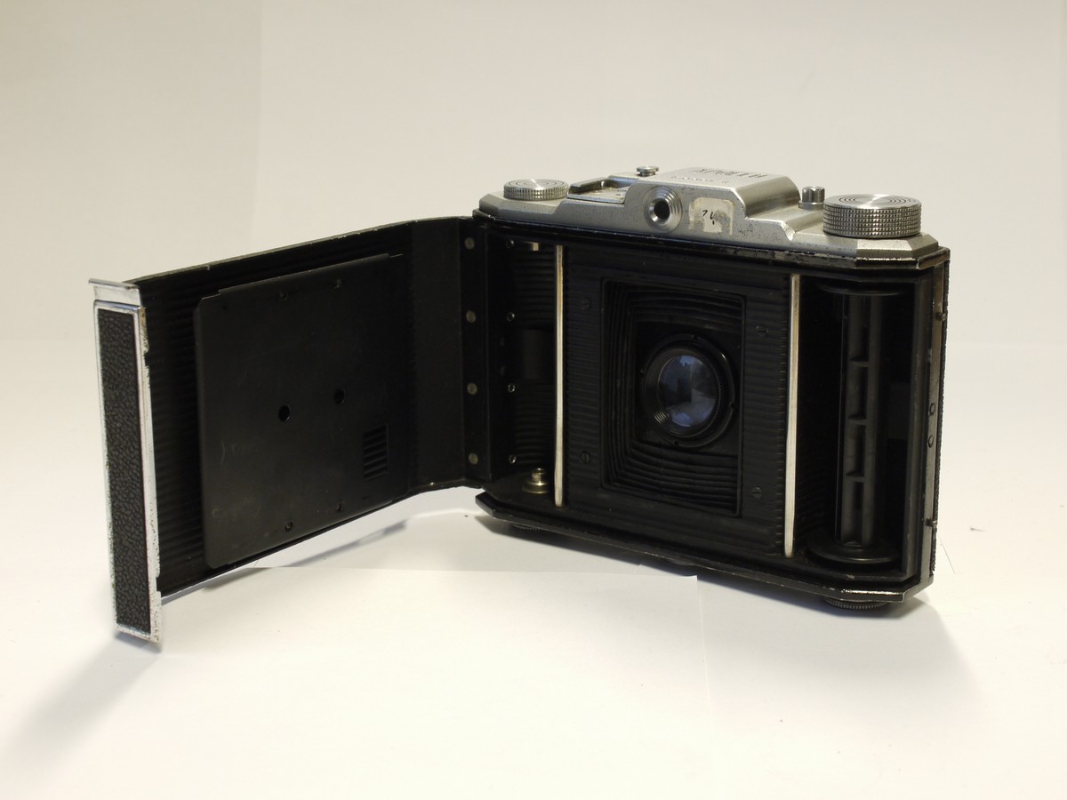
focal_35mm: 60
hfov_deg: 32.2
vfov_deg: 24.4
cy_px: 400
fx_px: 1849
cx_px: 534
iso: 400
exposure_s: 1/10
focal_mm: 30
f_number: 9
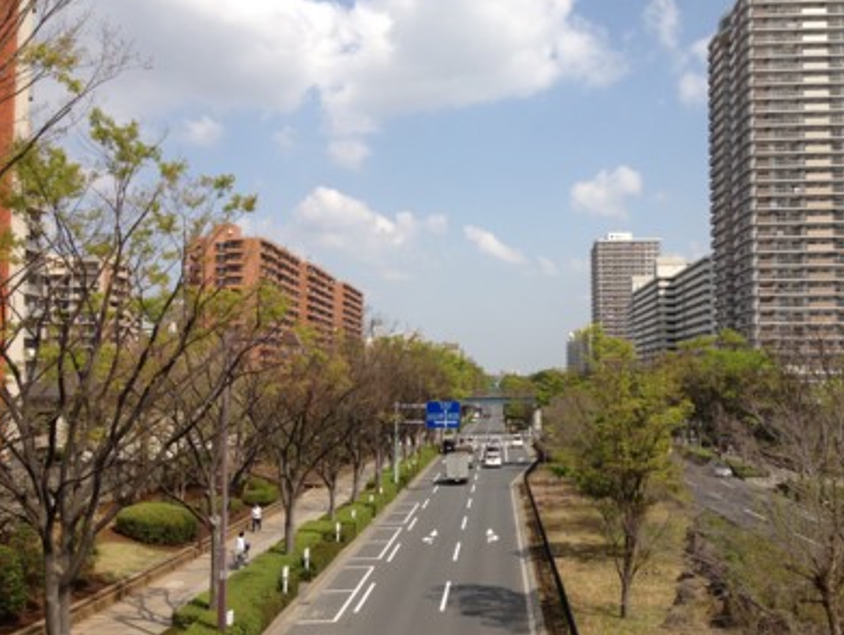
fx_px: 927
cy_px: 313
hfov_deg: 48.9
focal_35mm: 38
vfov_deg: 37.8
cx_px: 462
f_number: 2.4
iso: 50
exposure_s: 1/1808
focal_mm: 4.13
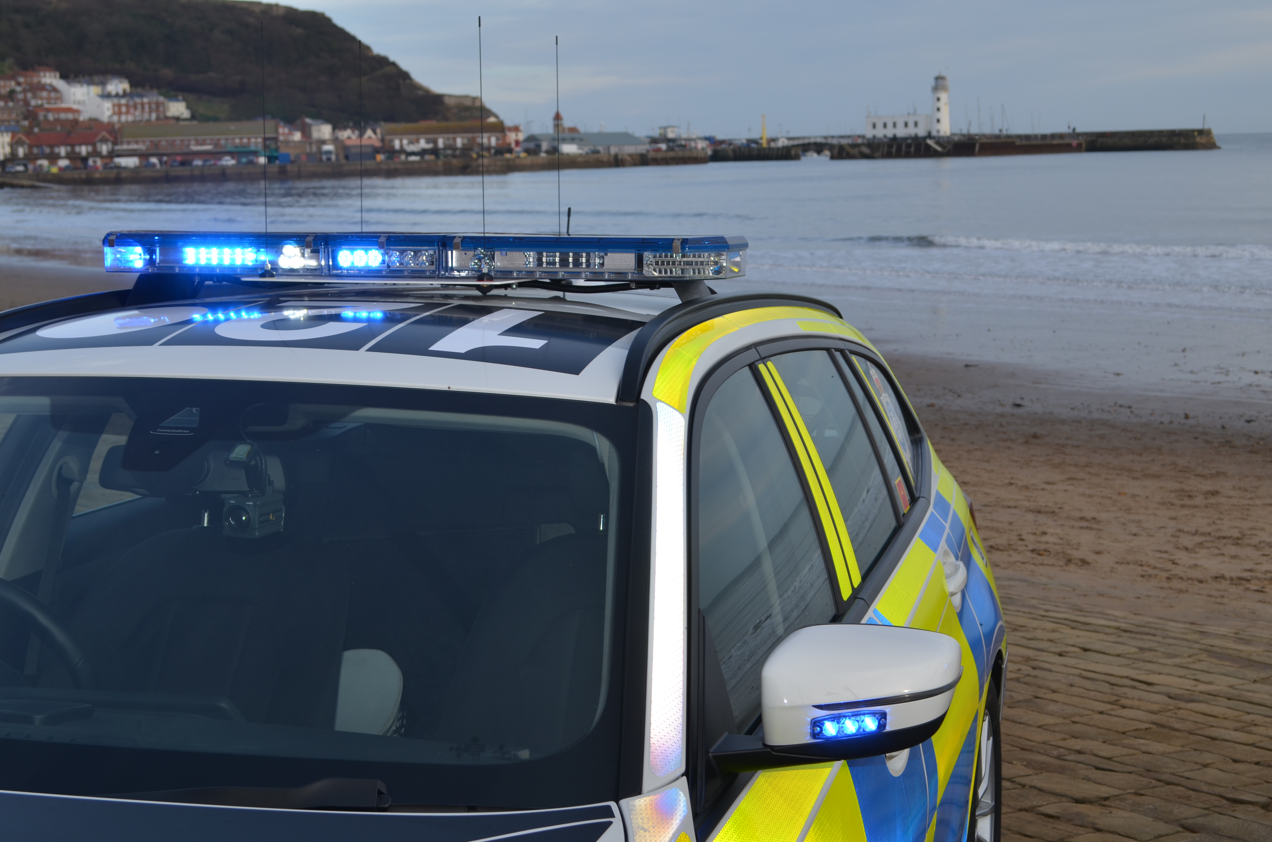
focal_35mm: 54
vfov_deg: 25.2
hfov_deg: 37.3
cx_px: 641
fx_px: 1887
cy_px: 429
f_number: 7.1
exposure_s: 1/200
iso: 100
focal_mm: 35
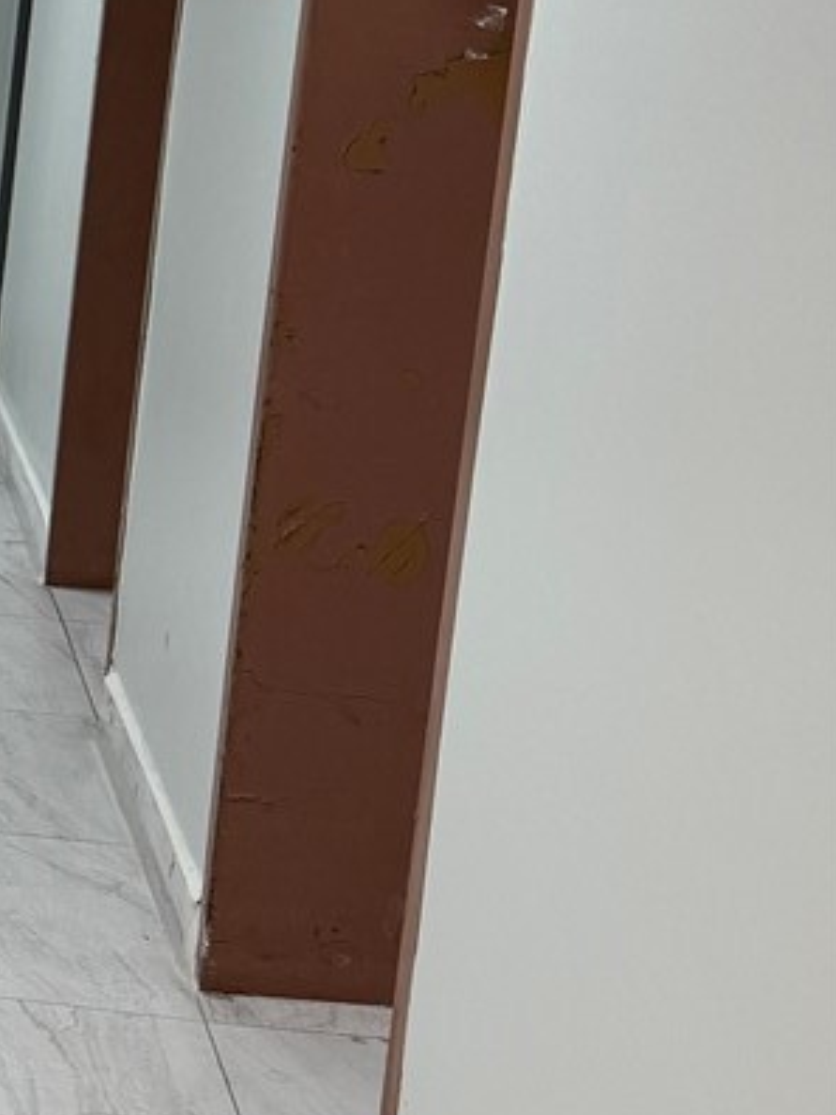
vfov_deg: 20.2
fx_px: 3123
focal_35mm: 97
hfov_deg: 13.2
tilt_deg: -10.5
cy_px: 391
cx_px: -842
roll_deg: -2.7
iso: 100
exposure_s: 1/193
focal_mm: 6.76
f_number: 1.78
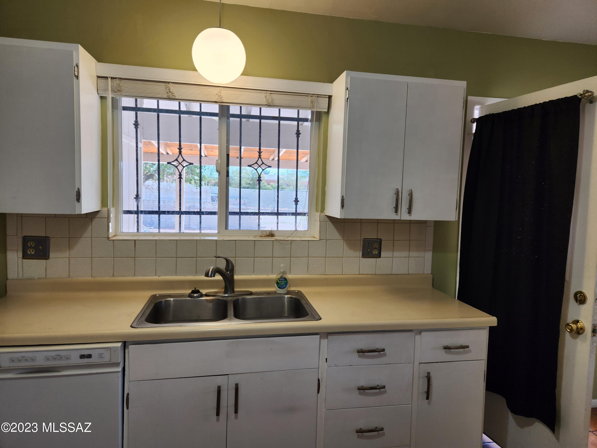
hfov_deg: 73.9
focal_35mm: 23
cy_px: 224
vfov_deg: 58.9
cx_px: 298
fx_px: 397
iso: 50
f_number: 1.8
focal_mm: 5.4
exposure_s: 1/120
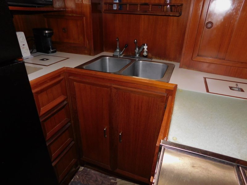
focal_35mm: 23
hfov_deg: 73.9
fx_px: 164
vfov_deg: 58.9
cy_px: 92
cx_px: 124
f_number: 3
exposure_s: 1/30
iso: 200
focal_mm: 4
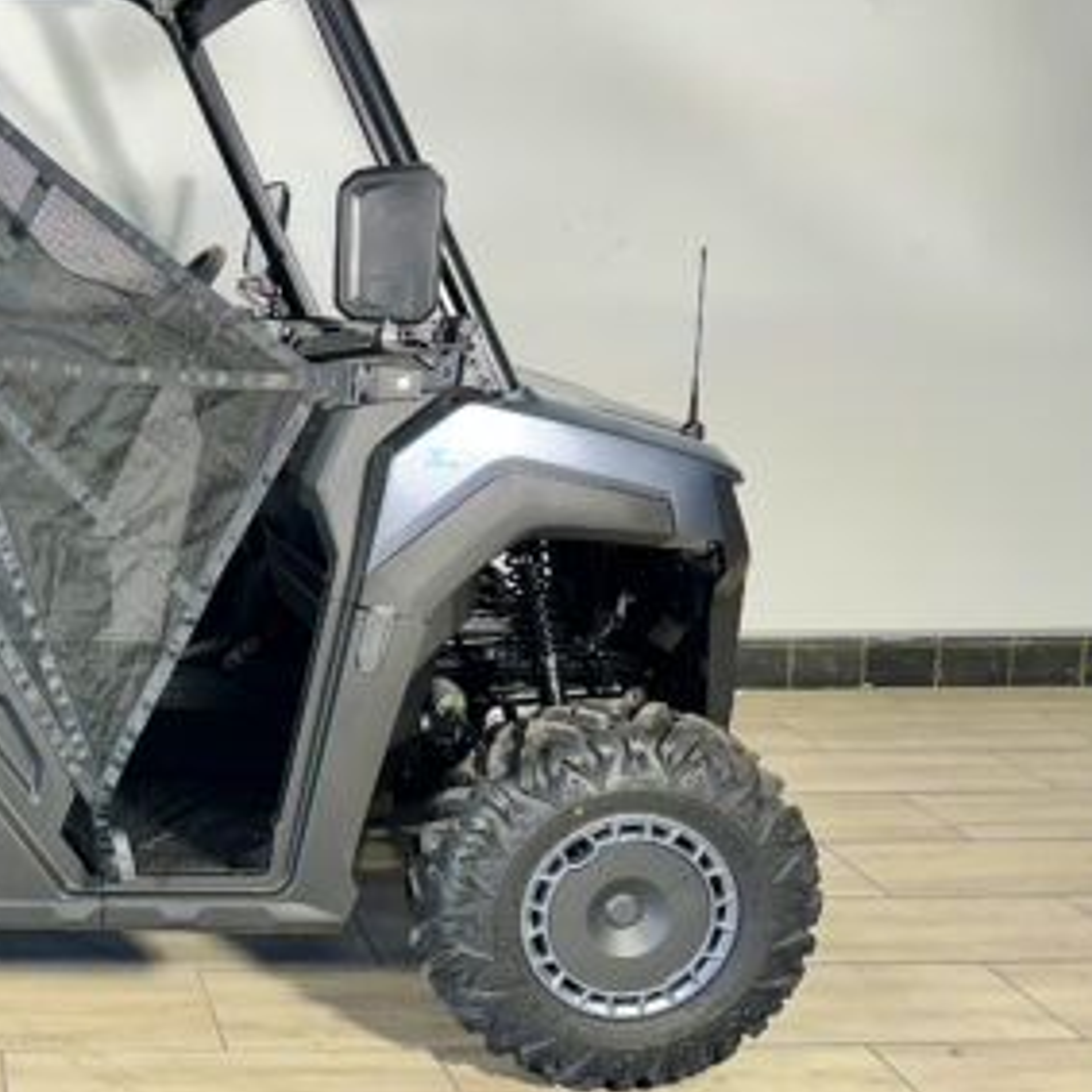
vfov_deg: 37.5
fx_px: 1606
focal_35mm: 45
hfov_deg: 33.7
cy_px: 513
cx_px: -46
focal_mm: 6.86
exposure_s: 1/100
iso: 125
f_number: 1.78
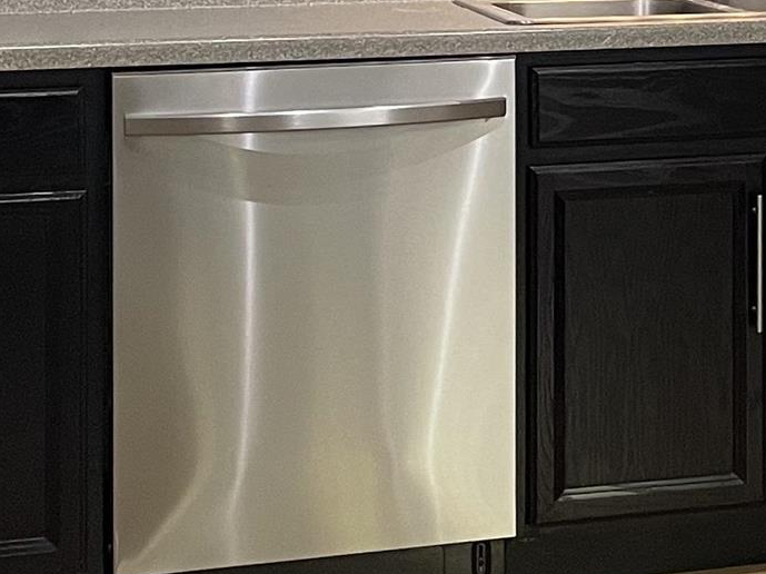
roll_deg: +1.5
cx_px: 906
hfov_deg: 16.3
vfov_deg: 12.4
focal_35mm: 116
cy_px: -145
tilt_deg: -1.3
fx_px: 2566
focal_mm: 4.2
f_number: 1.6
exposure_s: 1/60
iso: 160
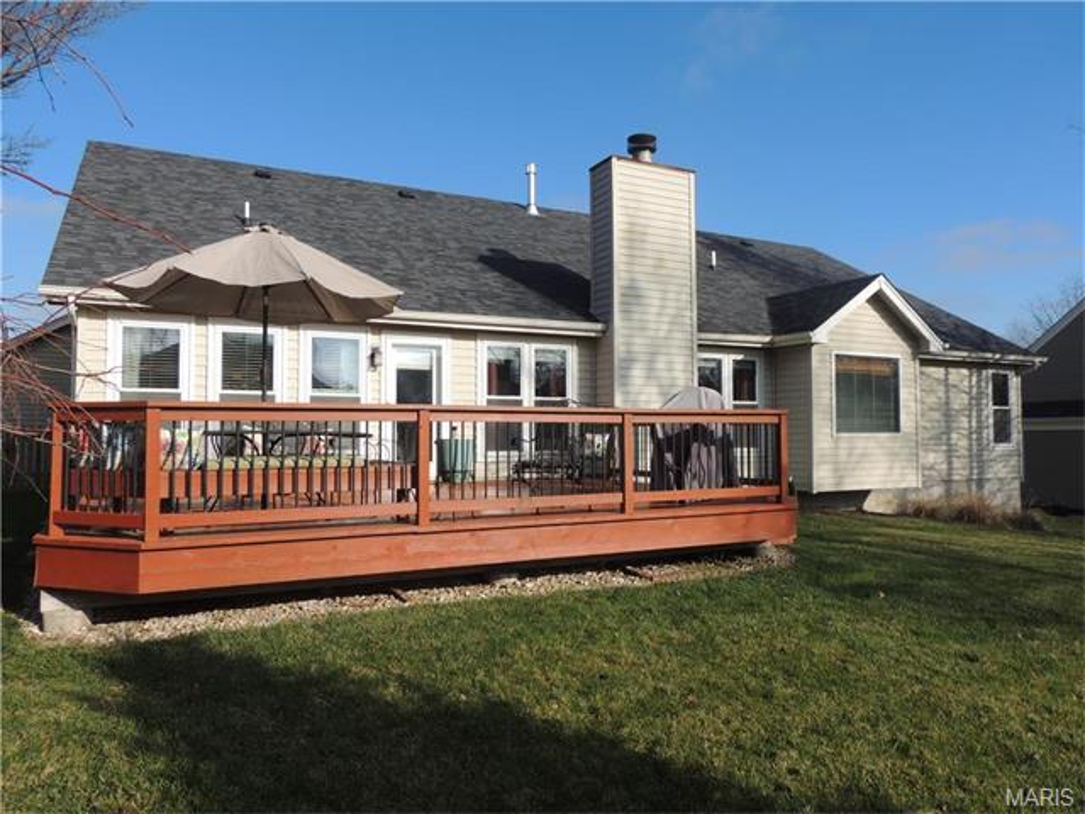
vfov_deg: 56.8
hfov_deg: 71.6
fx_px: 752
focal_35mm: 24
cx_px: 542
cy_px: 407
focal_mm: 4.3
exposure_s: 1/1250
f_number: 3.3
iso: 100
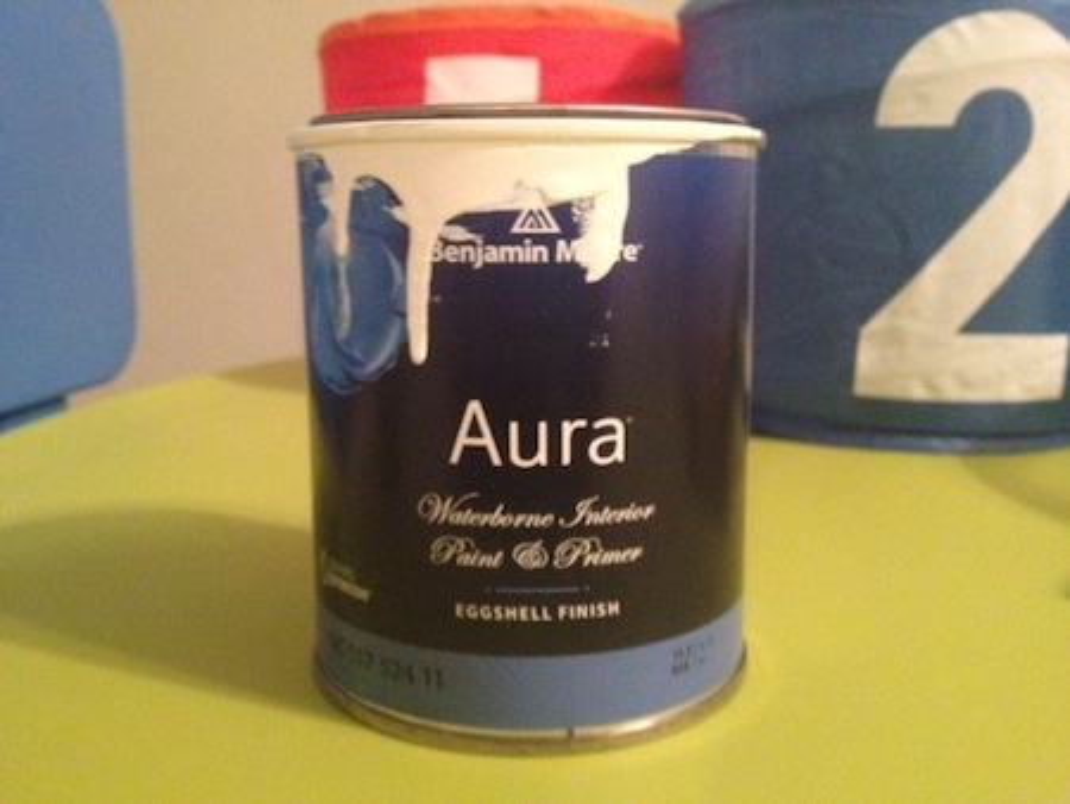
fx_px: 1082
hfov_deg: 52.6
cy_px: 402
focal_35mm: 35
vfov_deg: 40.7
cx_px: 535
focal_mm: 4.28
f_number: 2.4
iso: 800
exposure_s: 1/15
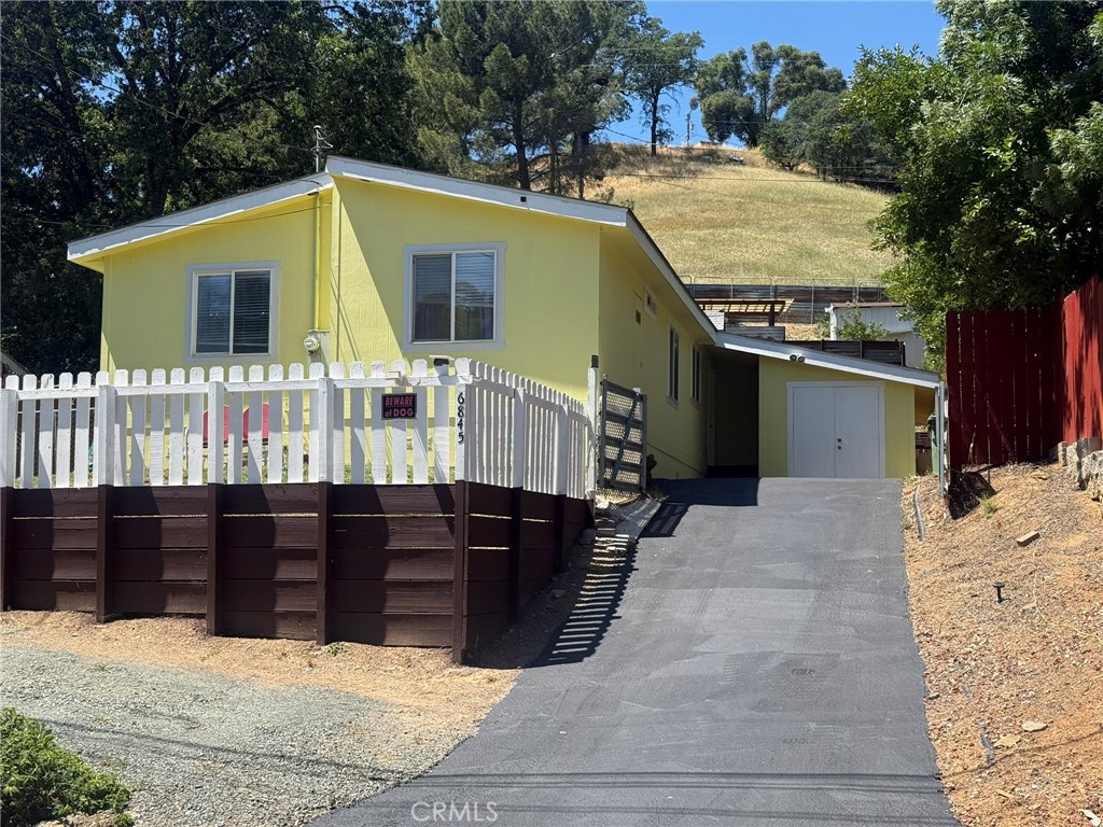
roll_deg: -0.9
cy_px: 414
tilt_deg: +5.6
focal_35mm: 48
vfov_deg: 30.3
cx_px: 552
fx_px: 1529
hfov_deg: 39.7
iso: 100
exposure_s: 1/4098
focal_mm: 6.76
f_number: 1.78
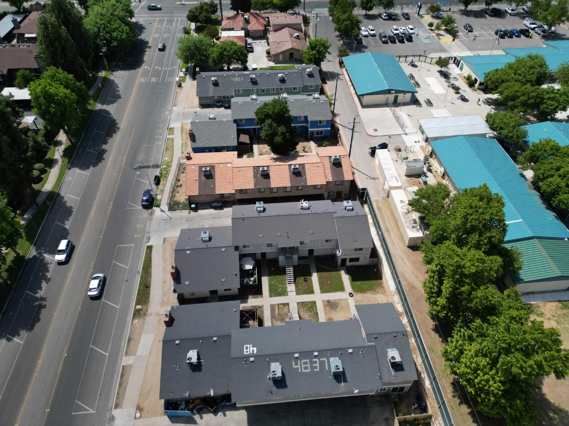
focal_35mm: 24
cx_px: 284
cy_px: 213
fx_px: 394
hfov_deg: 71.6
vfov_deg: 56.8
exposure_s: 1/4000
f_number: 1.7
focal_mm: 6.72
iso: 120
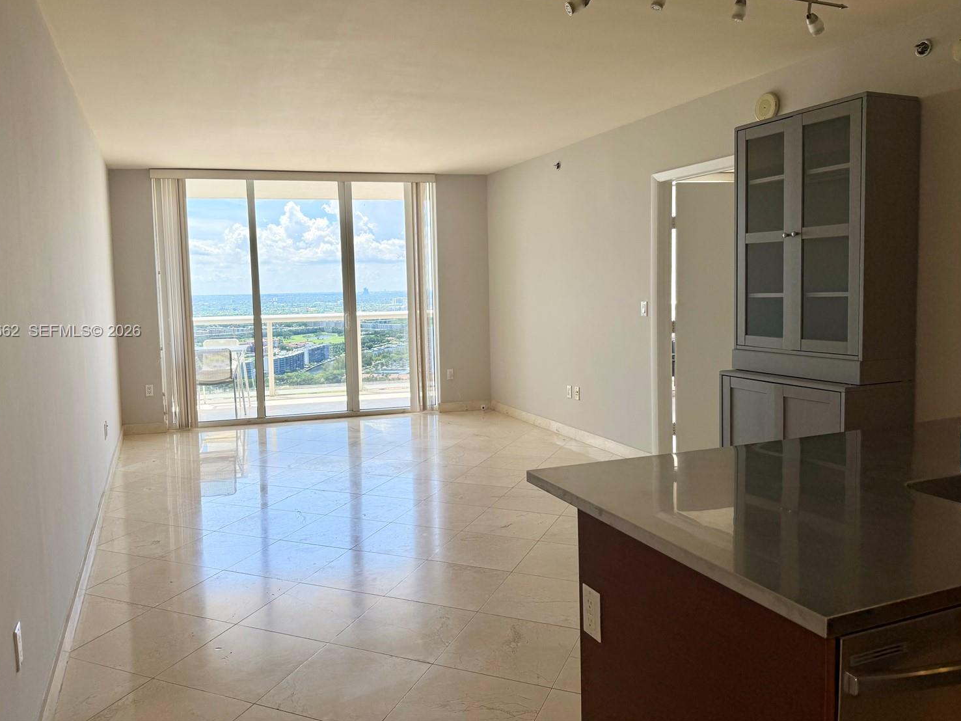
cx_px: 459
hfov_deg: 67.3
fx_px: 722
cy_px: 332
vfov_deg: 53.0
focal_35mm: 26
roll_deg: +1.2
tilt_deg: -5.5
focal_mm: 6.76
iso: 100
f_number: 1.78
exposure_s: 1/612
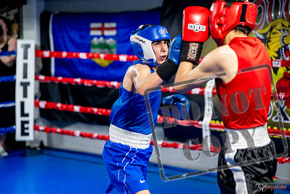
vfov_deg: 17.7
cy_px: 97
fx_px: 620
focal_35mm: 77
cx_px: 145
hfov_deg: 26.3
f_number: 2
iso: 4000
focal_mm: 77
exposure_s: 1/1000
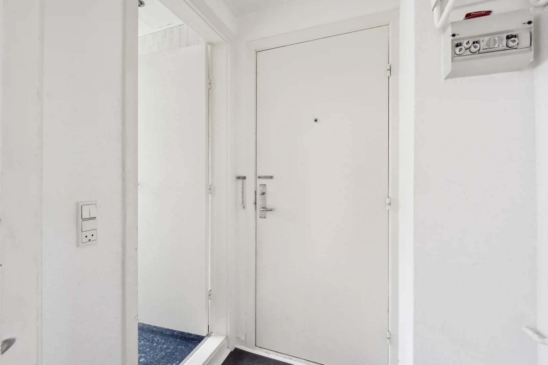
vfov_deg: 77.3
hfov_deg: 100.4
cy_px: 182
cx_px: 274
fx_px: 228
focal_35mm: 15
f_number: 8
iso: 800
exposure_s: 1.5
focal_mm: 10
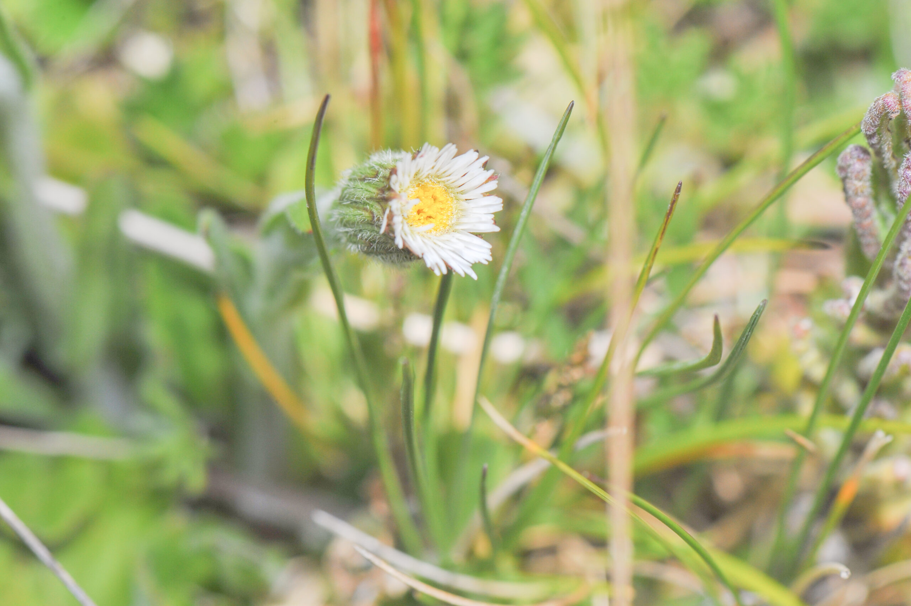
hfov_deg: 13.7
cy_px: 303
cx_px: 456
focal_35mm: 150
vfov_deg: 9.1
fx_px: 3793
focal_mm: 150
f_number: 18
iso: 800
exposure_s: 1/250
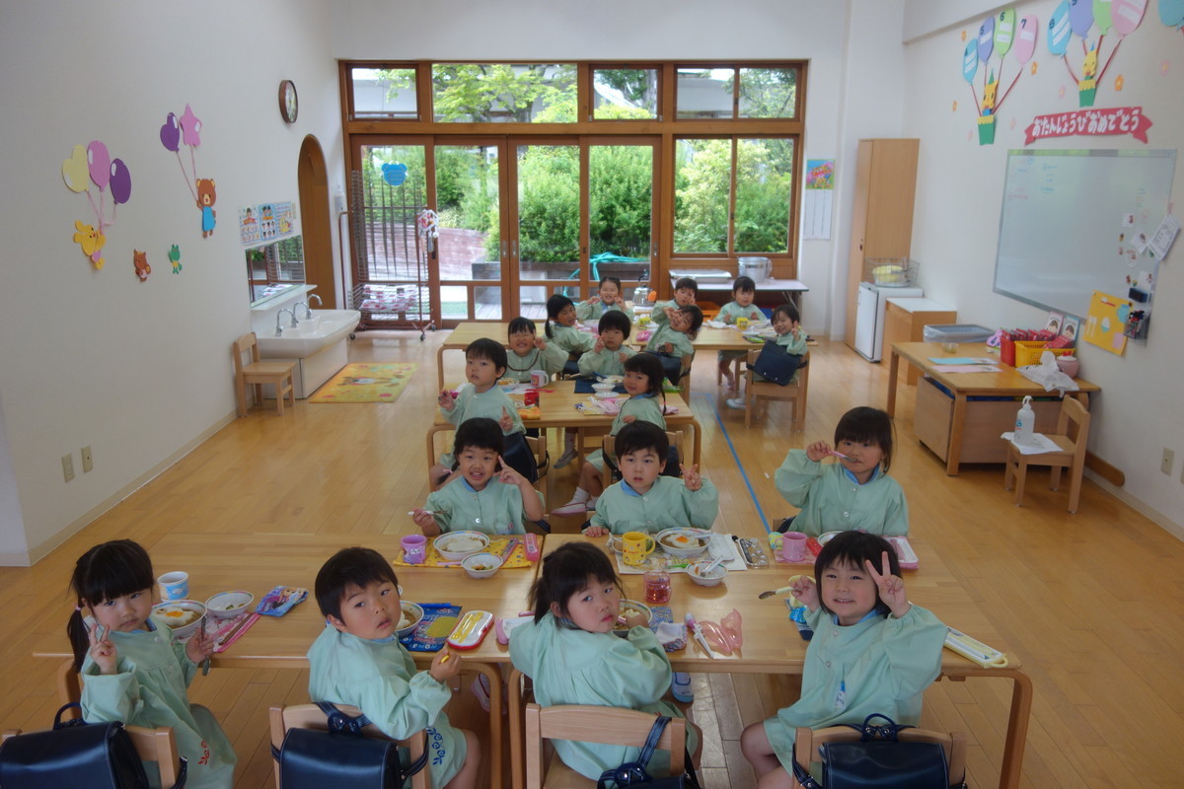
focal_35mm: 28
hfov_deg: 65.5
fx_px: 921
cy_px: 394
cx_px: 592
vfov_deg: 46.4
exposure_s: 1/100
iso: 125
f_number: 1.8
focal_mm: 10.4
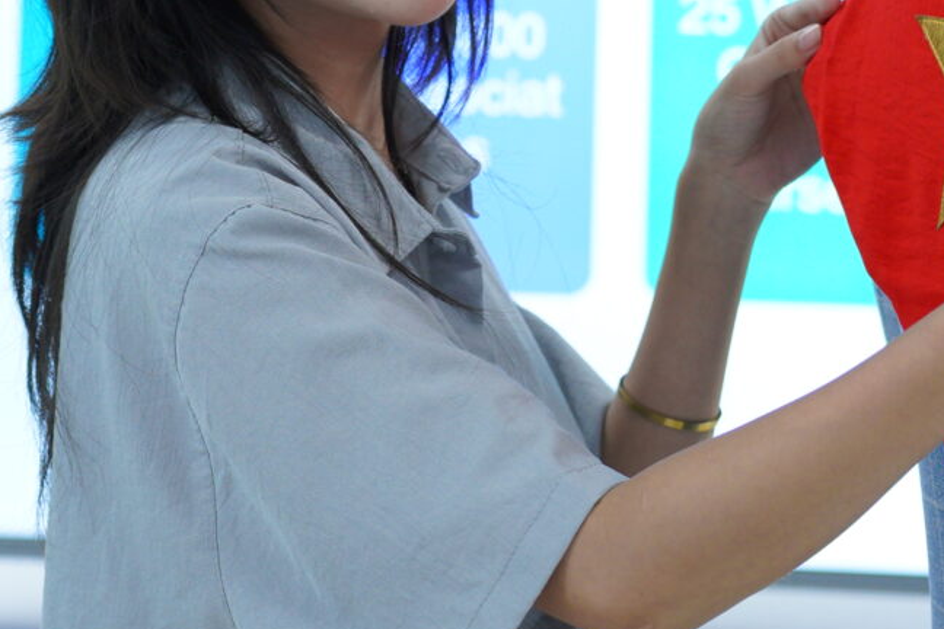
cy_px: -331
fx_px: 4143
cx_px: 862
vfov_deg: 8.5
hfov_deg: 12.9
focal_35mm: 158
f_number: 2.8
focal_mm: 40
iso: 640
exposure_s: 1/100
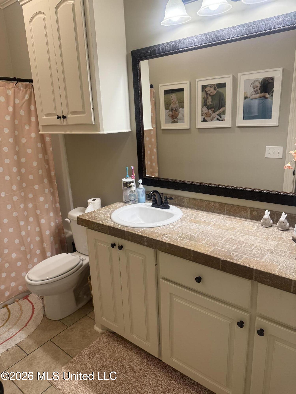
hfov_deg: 56.8
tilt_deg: -16.6
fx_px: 274
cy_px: 197
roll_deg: +2.7
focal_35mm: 24
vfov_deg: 71.6
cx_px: 148
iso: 200
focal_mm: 6.76
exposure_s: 1/120
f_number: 1.78
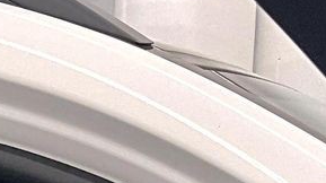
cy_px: 665
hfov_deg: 11.9
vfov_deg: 6.1
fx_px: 1511
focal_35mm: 175
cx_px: -105
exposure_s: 1/60
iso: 80
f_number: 1.8
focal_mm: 3
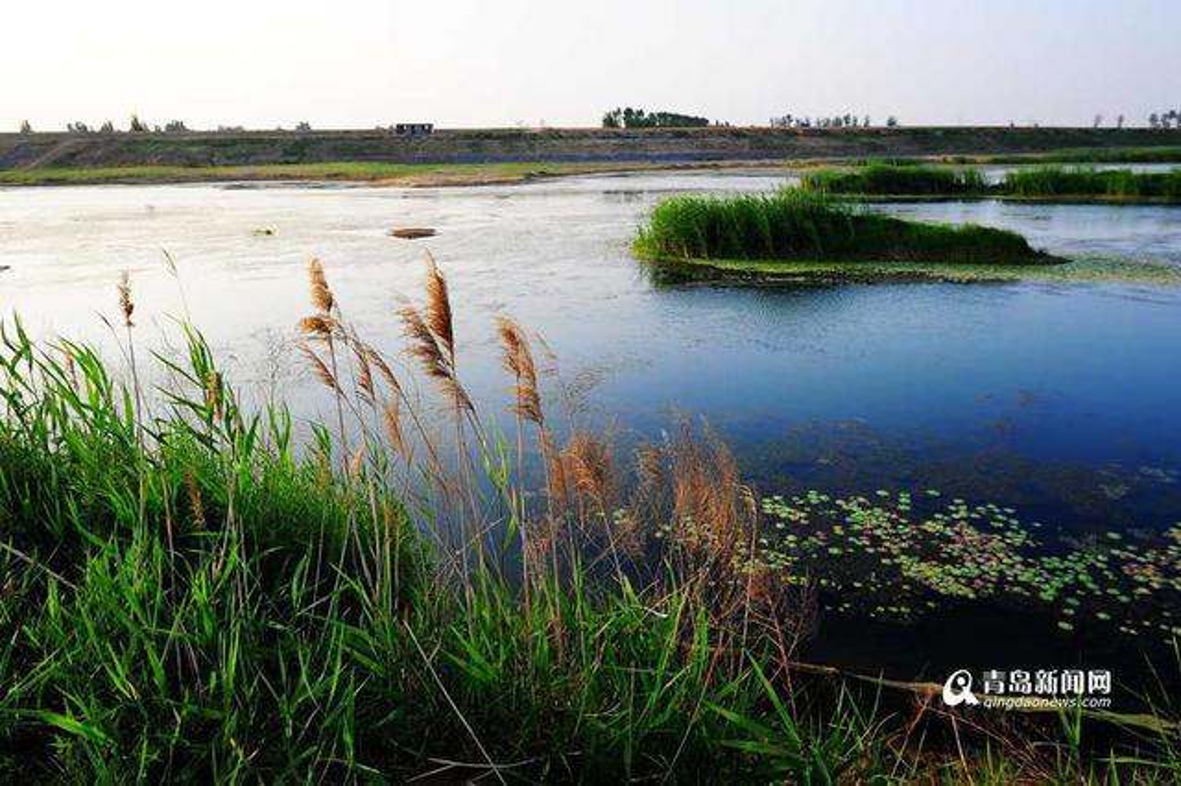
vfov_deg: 53.1
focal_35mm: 24
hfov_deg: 73.8
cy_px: 393
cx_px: 590
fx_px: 787
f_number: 7.1
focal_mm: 24
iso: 200
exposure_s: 1/200
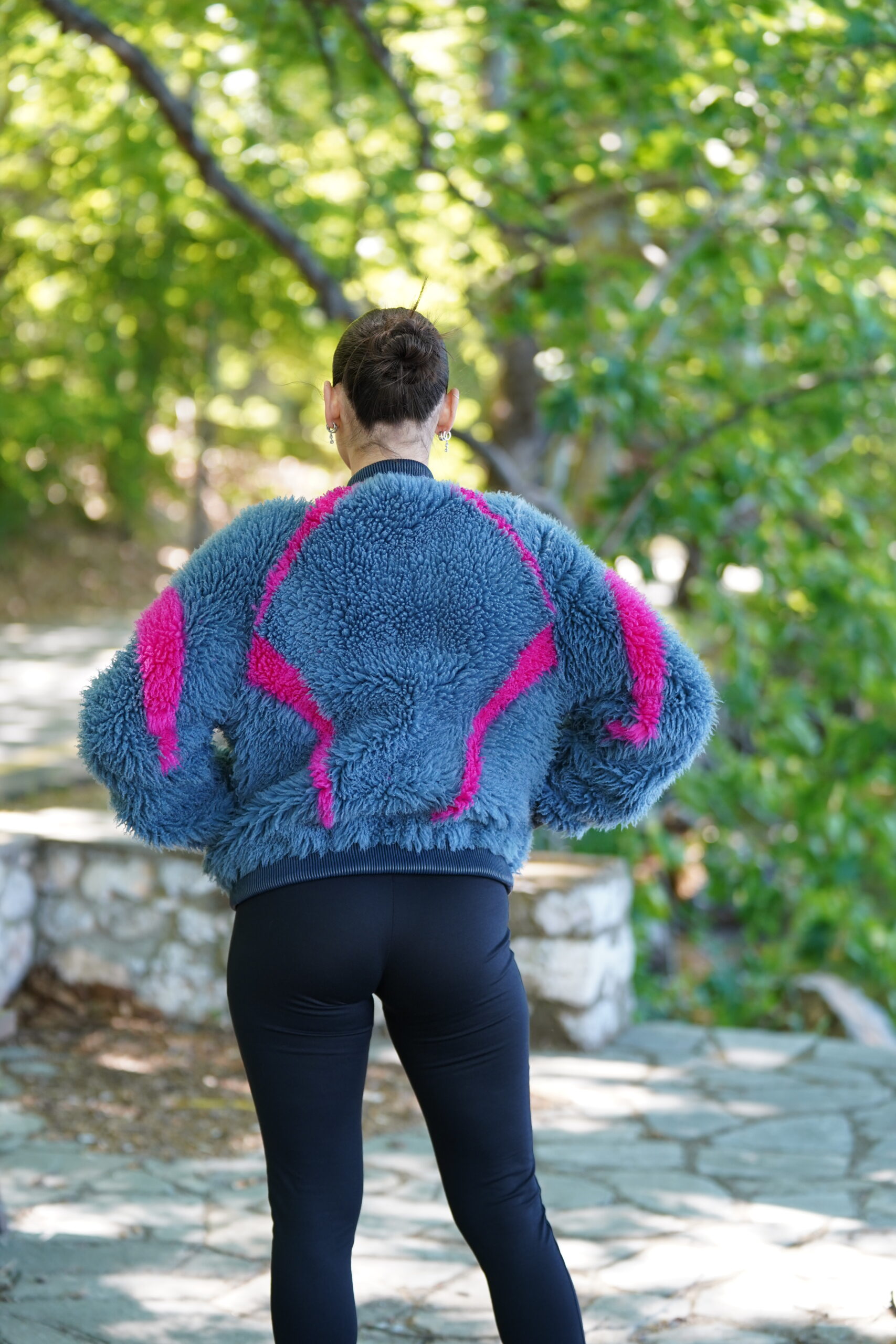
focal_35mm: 82
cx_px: 448
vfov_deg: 24.8
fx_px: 3061
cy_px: 672
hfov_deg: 16.7
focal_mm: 82
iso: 640
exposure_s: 1/320
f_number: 2.8
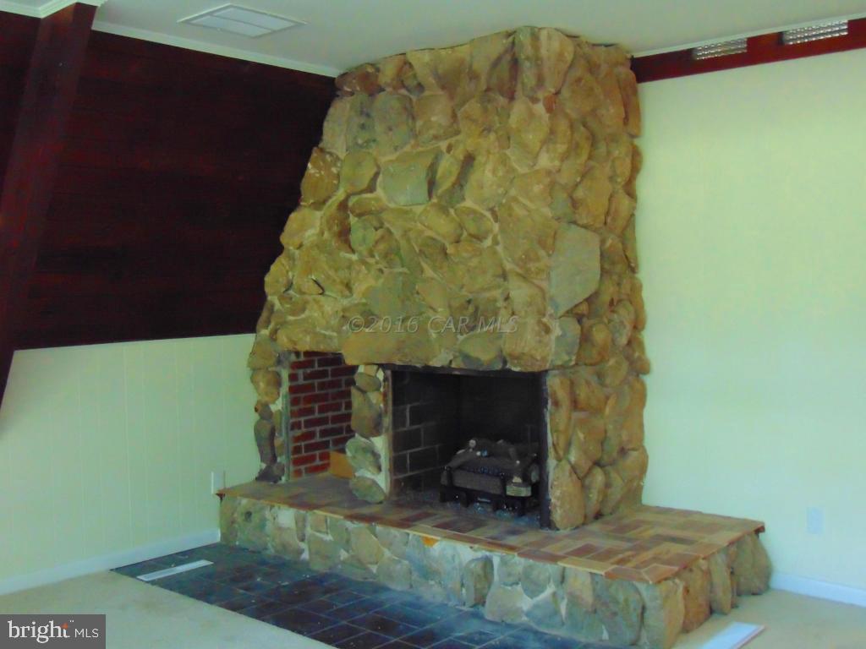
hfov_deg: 47.9
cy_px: 324
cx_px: 433
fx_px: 976
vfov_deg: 36.8
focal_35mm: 39
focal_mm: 6.9
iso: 640
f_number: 3.3
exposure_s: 1/20
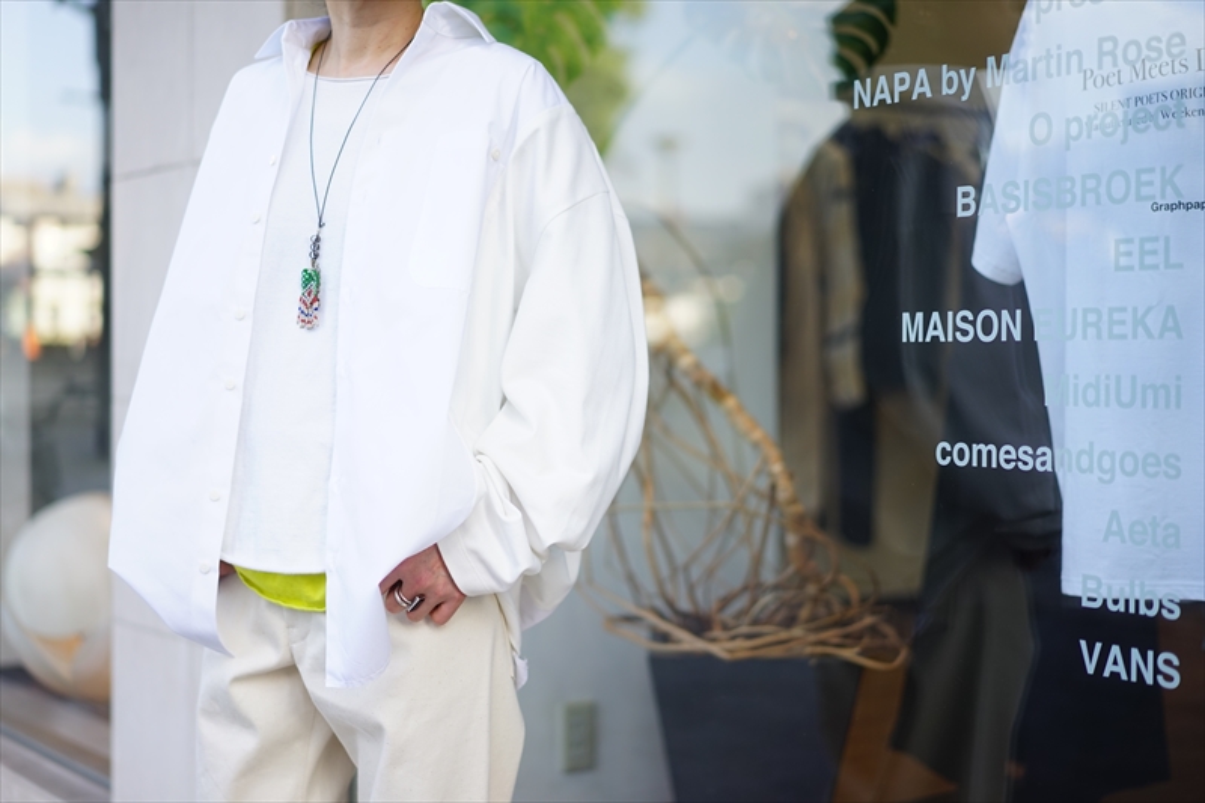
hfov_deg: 36.3
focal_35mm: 55
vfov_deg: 24.6
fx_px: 1840
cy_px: 402
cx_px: 602
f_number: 1.8
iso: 100
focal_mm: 55
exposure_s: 1/400
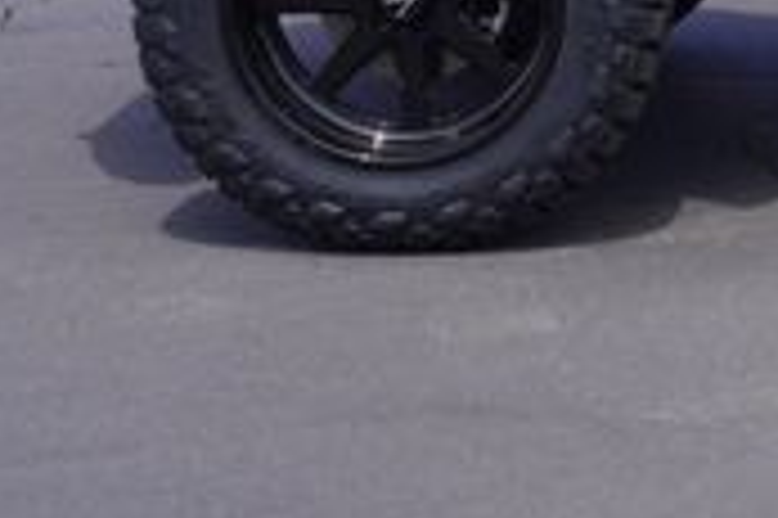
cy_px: -230
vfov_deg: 7.6
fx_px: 3843
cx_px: 1322
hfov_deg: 10.9
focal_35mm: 178
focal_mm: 32
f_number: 9
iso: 100
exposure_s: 1/100
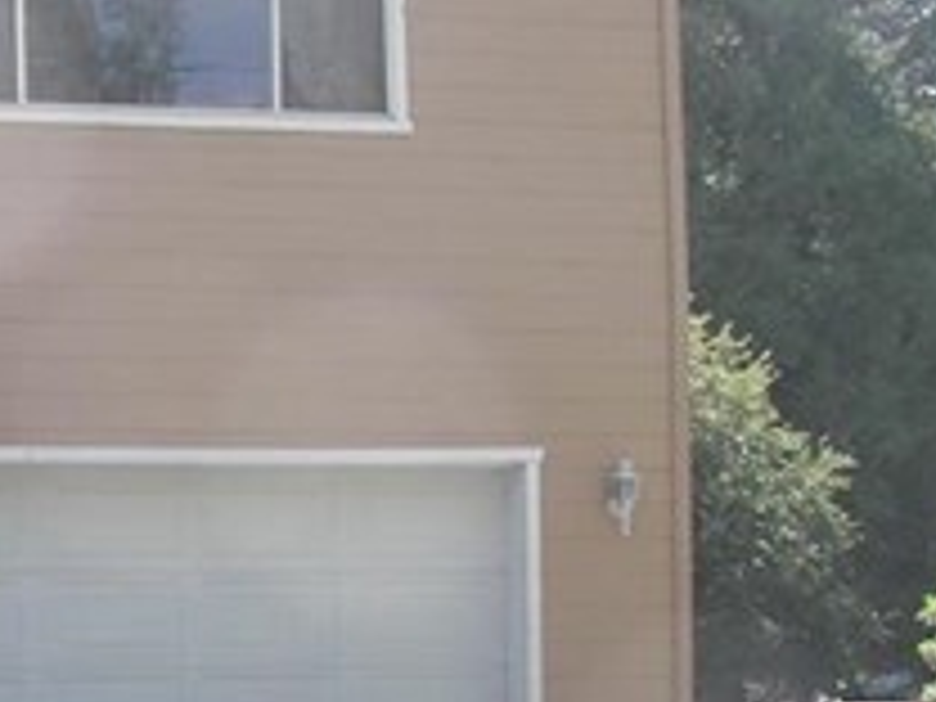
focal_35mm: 111
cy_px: 644
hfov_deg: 16.8
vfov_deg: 13.2
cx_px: -230
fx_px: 3001
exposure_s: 1/250
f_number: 2.8
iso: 50
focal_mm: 6
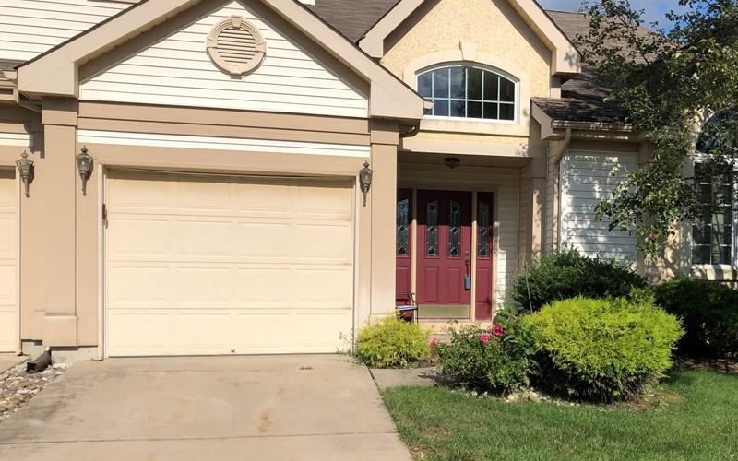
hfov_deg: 51.0
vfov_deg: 33.3
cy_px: 302
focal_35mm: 38
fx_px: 764
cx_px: 459
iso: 20
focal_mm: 3.99
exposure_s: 1/4049
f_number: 1.8
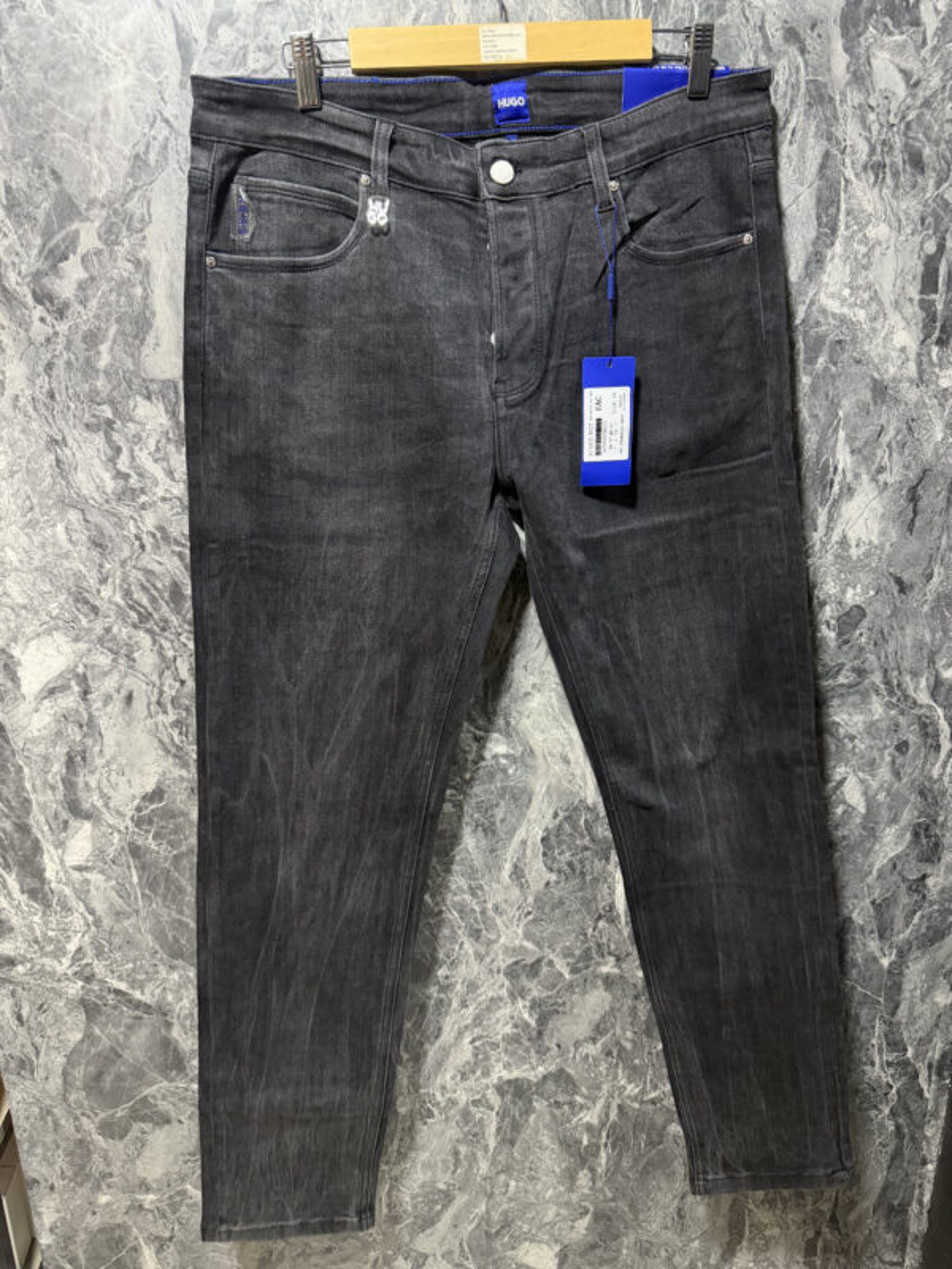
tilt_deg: -16.9
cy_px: 634
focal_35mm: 24
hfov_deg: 56.8
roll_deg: +0.0
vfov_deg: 71.6
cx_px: 476
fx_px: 880
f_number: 1.78
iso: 640
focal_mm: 6.76
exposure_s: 1/40
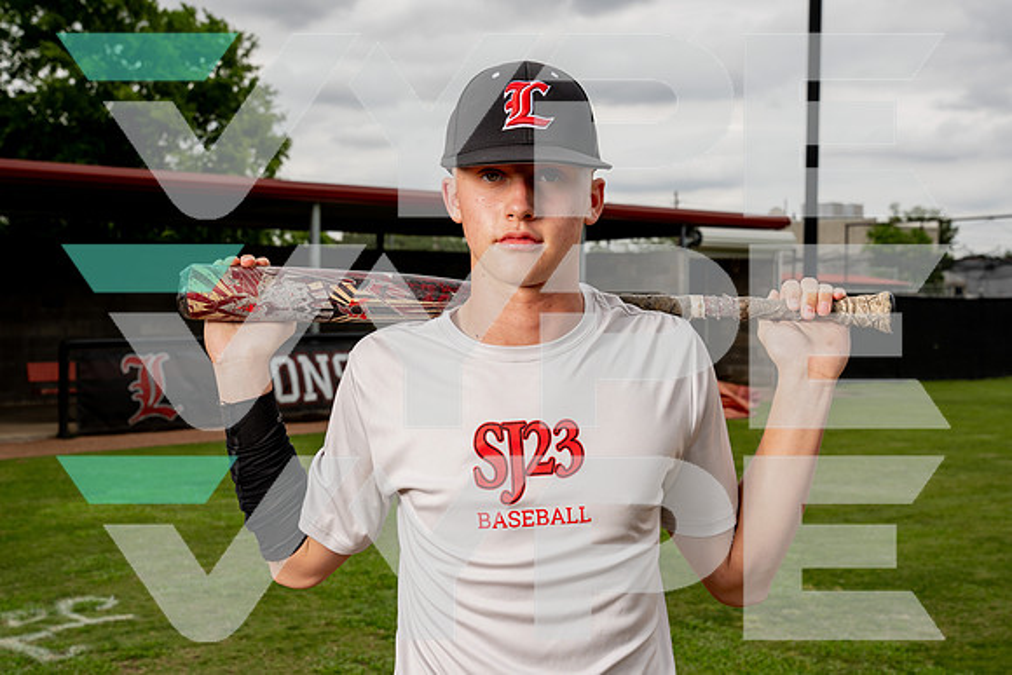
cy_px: 331
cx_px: 498
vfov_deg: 25.5
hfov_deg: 37.5
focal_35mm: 53
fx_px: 1491
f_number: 8
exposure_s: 1/250
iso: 50
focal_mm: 50
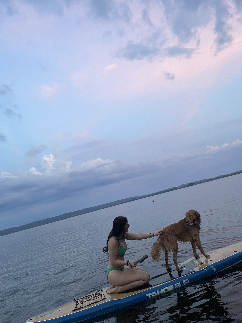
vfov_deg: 67.3
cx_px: 121
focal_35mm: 26
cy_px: 162
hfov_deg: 53.1
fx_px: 242
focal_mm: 4.2
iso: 160
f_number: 1.6
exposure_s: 1/60
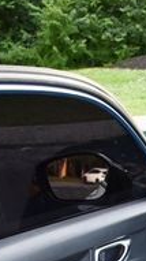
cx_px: 198
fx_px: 656
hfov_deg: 12.3
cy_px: 275
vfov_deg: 21.5
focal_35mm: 95
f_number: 3.5
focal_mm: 18
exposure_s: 1/250
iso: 720
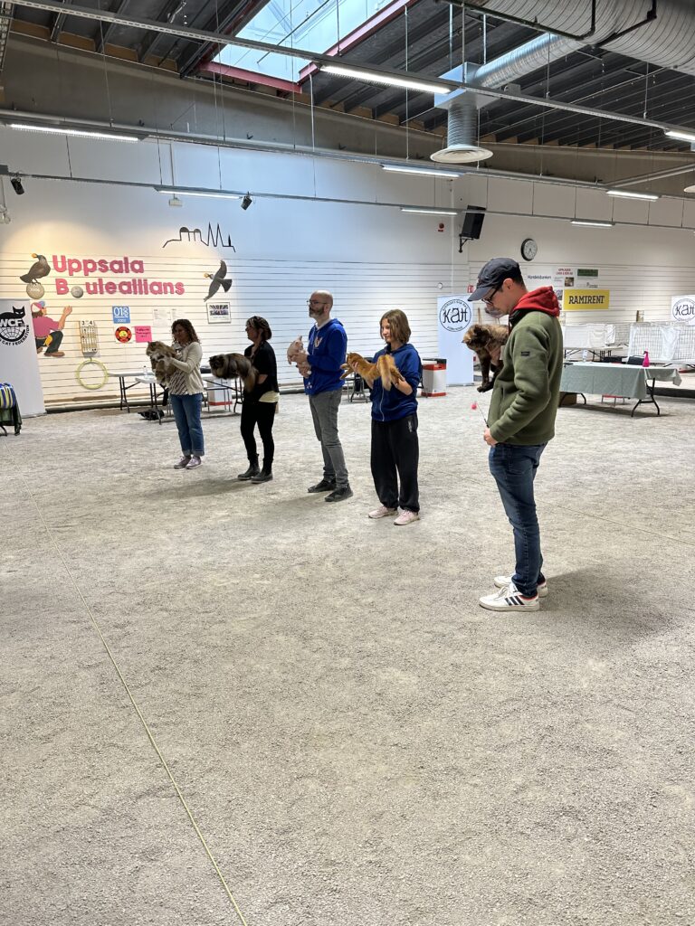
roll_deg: +3.6
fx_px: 642
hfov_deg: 56.8
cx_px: 348
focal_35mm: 24
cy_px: 463
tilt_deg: -15.5
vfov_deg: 71.6
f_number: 1.78
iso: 125
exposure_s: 1/100
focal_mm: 6.86
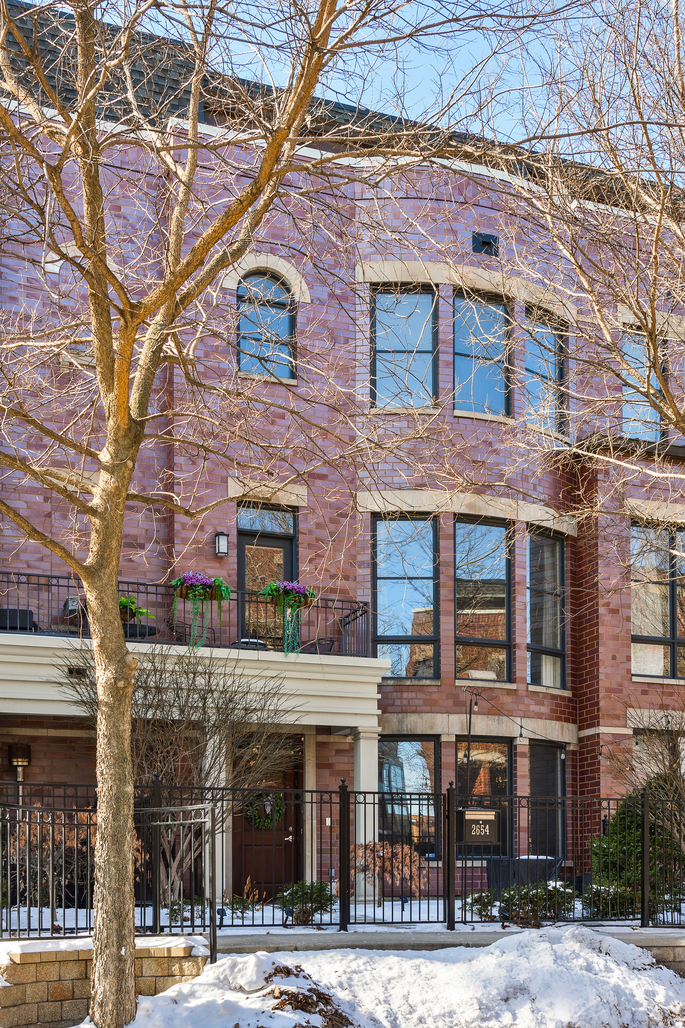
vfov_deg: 57.2
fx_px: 943
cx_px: 342
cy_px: 514
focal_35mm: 33
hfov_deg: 39.9
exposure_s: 1/40
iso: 100
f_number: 9
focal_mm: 22
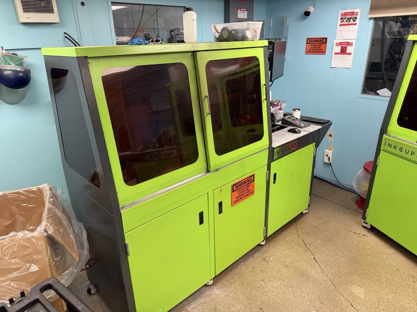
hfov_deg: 71.6
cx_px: 208
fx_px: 289
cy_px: 156
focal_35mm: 24
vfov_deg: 56.8
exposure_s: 1/64
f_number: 1.8
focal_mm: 6.8
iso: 80
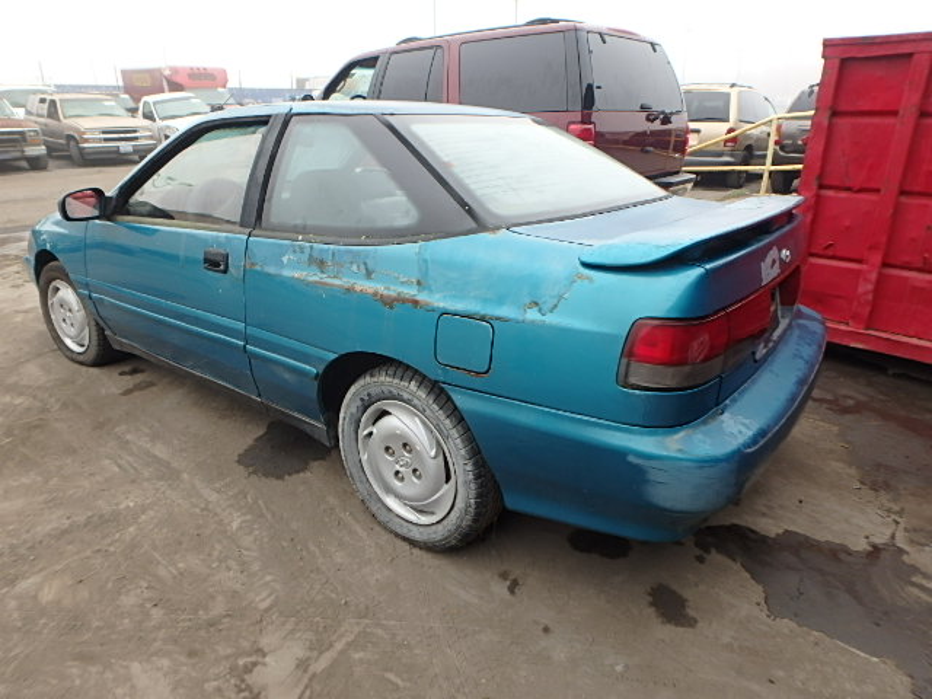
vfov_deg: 63.4
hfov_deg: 79.0
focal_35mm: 21
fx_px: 565
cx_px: 466
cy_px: 350
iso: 125
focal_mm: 3.7
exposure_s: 1/125
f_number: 3.5
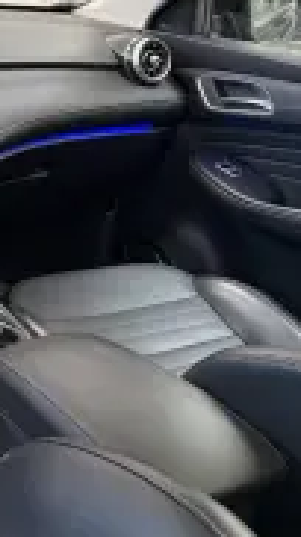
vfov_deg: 36.9
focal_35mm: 56
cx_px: -142
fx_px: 797
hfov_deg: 19.0
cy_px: 183
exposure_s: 1/50
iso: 160
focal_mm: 5.96
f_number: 1.6
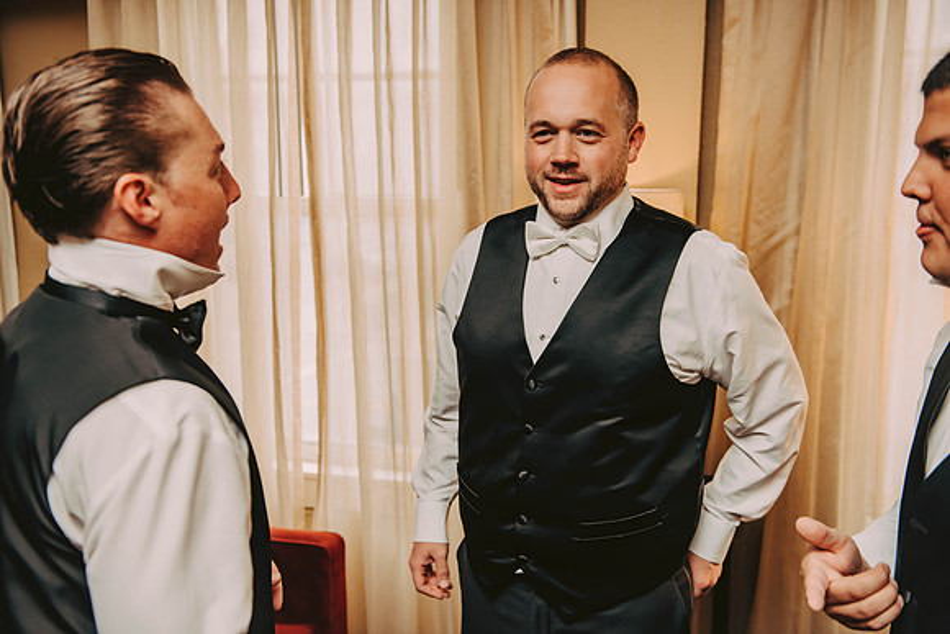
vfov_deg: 37.9
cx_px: 475
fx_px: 924
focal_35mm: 35
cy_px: 317
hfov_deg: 54.4
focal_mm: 35
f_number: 3.2
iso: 800
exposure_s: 1/250
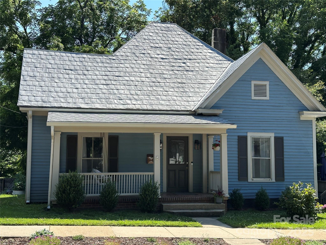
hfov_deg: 39.7
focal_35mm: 48
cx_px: 163
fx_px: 452
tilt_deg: +4.8
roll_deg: +0.0
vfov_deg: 30.3
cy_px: 122
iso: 64
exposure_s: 1/2532
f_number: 1.78
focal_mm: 6.86
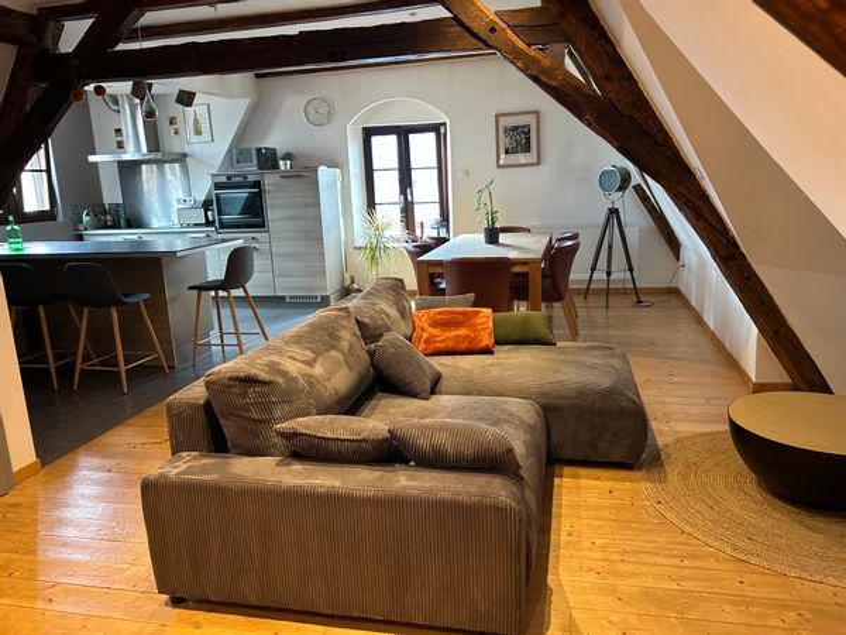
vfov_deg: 53.1
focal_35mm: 26
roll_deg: +2.7
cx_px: 423
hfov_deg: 67.3
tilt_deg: -12.4
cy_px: 318
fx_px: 635
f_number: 1.5
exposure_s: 1/50
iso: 200
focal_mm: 5.7
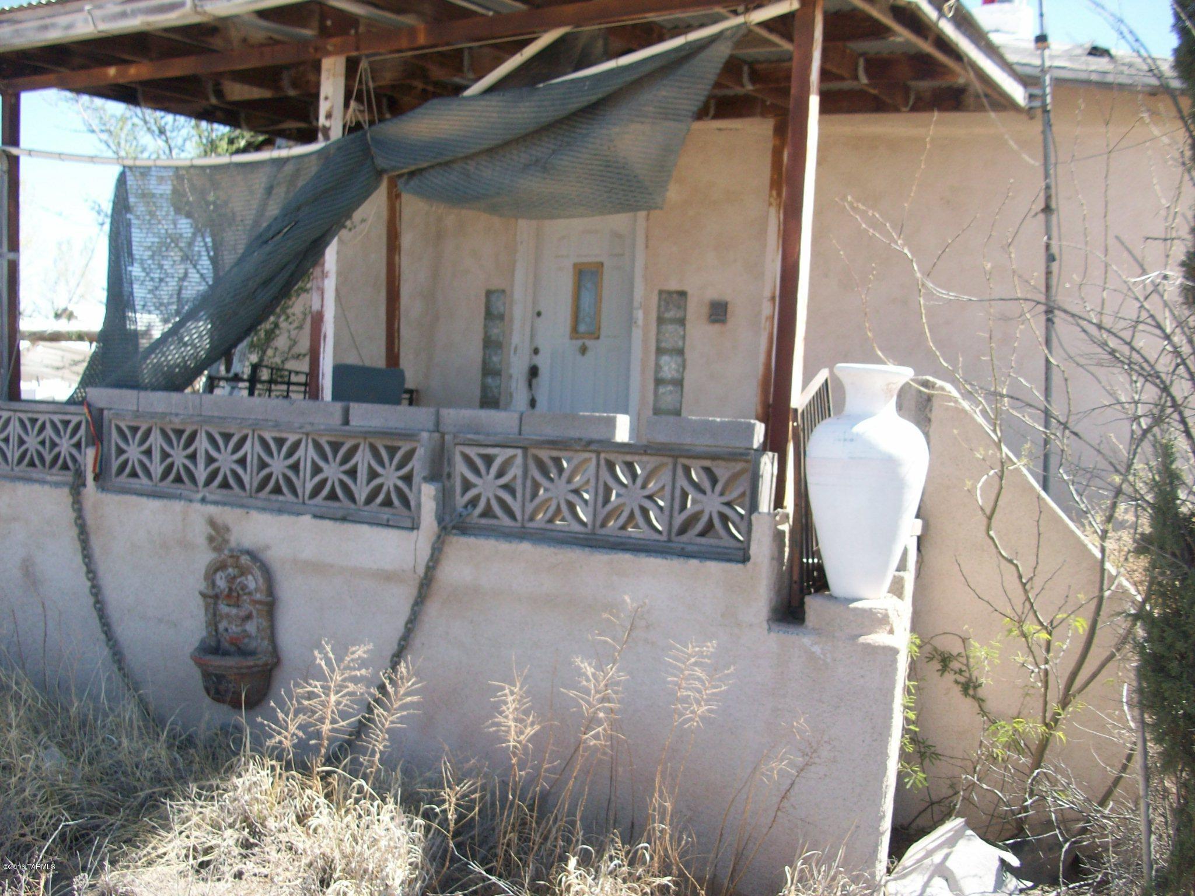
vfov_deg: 41.8
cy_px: 448
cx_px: 598
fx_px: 1174
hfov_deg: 54.0
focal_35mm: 34
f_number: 2.8
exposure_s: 1/320
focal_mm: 5.7
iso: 64
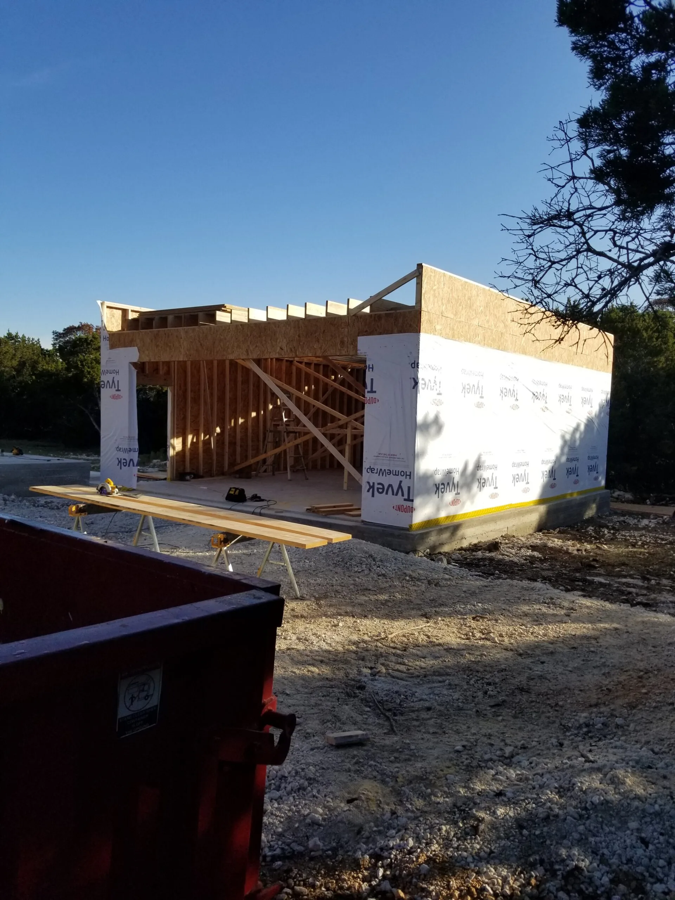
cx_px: 338
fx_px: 676
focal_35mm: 26
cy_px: 450
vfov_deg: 67.3
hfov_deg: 53.1
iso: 50
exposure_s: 1/2280
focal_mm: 4.3
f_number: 1.7
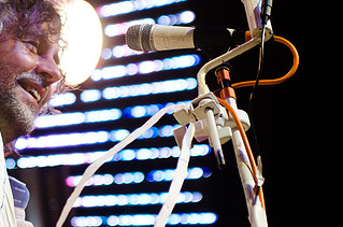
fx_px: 1815
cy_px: 79
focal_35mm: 191
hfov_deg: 10.7
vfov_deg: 7.1
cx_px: 37
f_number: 3.5
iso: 1600
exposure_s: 1/640
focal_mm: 70
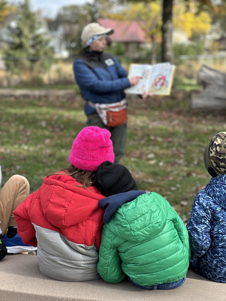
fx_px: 670
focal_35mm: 77
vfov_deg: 25.3
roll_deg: -1.4
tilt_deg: -7.3
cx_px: 113
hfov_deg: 19.1
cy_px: 150
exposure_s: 1/126
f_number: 2.8
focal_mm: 9
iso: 20
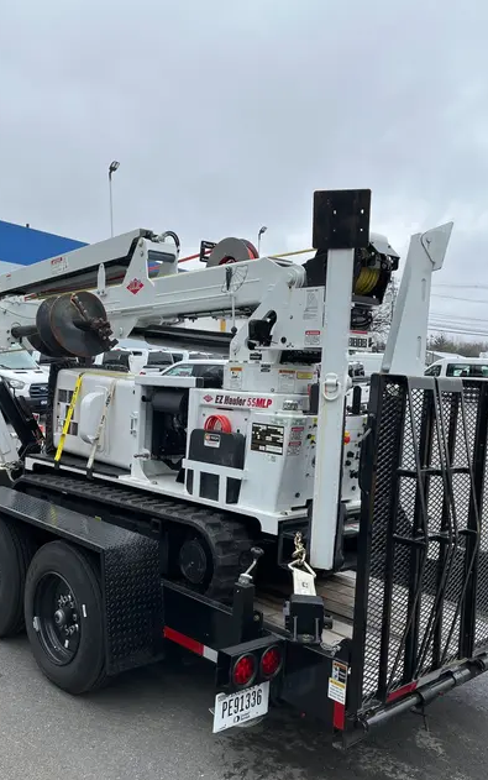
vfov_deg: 59.6
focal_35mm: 32
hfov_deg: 39.4
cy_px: 413
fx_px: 680
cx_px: 203
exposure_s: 1/2410
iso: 50
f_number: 1.6
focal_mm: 5.1
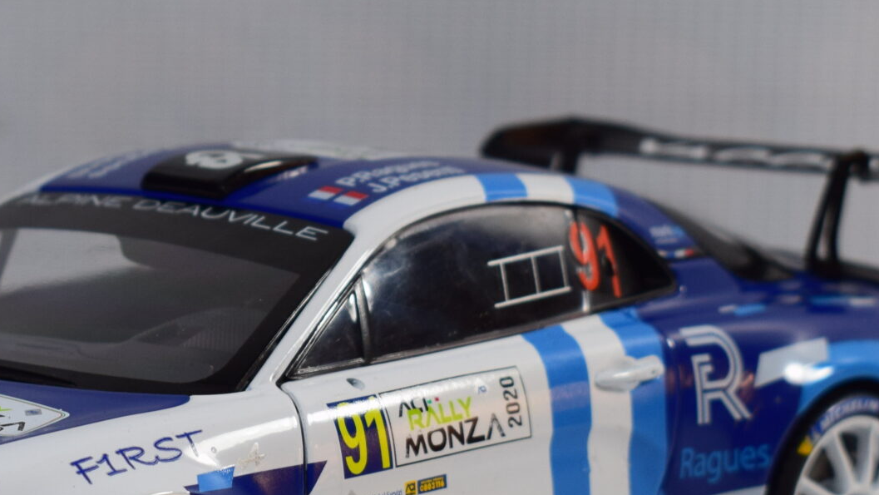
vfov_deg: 7.1
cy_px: 302
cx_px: 188
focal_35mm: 171
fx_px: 3993
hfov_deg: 12.5
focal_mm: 45
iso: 400
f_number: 8
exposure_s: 1/60
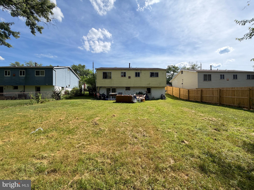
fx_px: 103
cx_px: 127
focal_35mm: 14
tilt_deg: +1.5
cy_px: 95
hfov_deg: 102.1
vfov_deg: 85.7
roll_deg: +0.2
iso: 40
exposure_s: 1/579
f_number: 2.2
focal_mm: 2.22
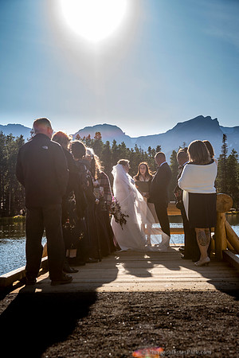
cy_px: 179
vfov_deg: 39.6
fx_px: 498
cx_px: 120
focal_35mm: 50
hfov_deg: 27.0
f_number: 5.6
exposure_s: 1/400
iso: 160
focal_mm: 50
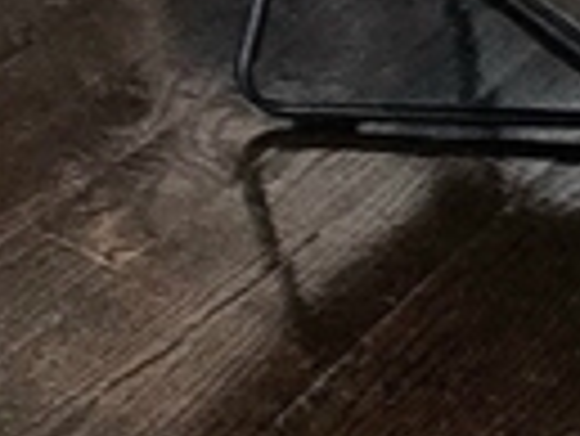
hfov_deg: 13.2
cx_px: -886
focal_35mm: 103
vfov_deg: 10.0
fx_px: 1727
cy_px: -944
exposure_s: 1/60.2
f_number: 2.2
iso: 160
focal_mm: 2.2
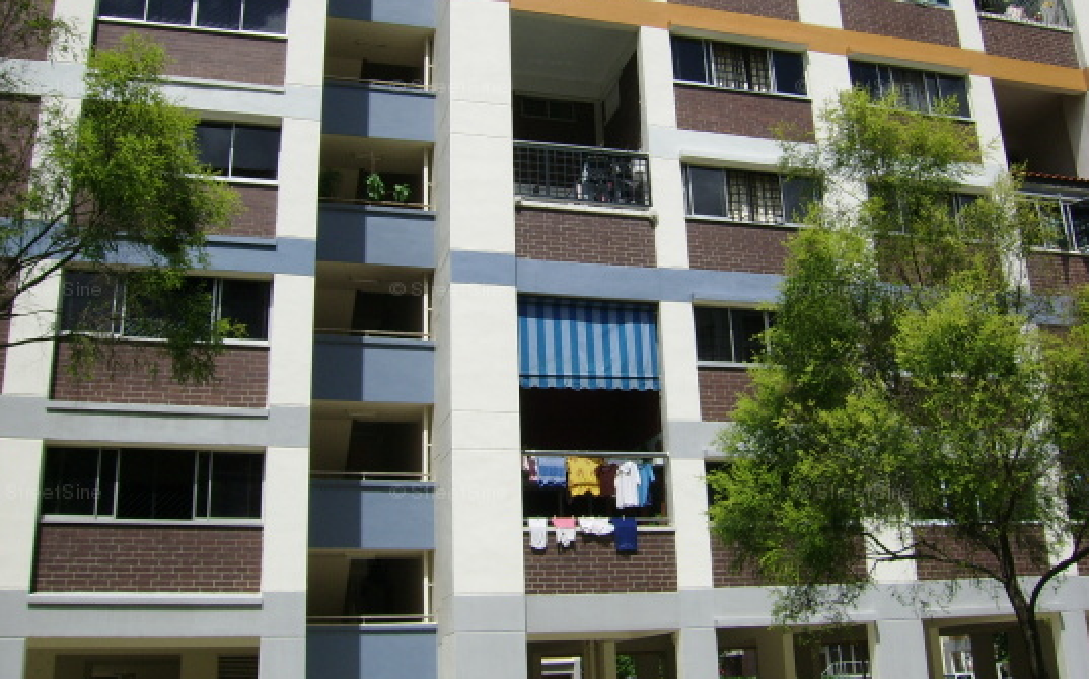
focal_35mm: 38
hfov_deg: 51.6
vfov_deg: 33.5
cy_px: 292
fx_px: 1127
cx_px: 541
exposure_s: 1/841
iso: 50
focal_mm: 5.95
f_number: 5.8
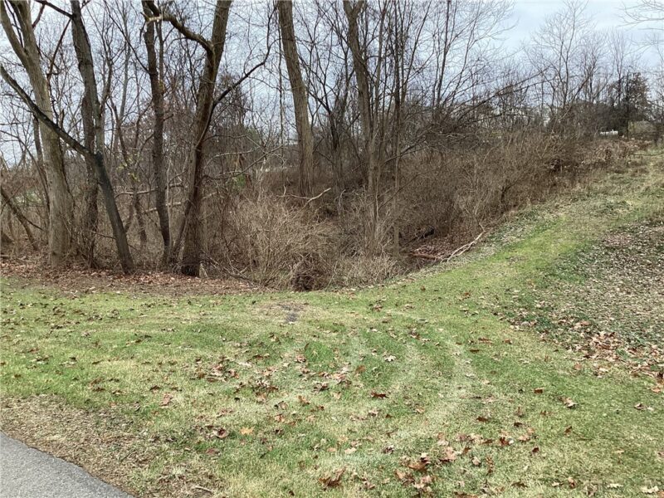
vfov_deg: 45.4
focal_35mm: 31
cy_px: 249
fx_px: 595
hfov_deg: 58.4
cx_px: 332
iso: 40
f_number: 2.4
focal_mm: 3.3
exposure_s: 1/120
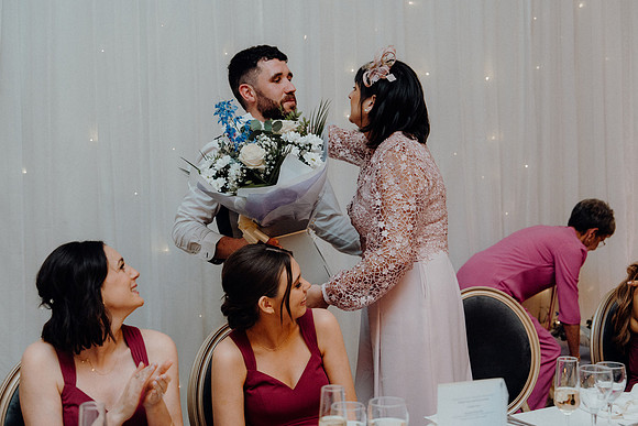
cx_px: 319
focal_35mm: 55
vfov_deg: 24.6
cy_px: 213
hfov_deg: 36.2
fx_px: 975
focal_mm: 55
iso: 2500
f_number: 3.5
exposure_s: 1/160
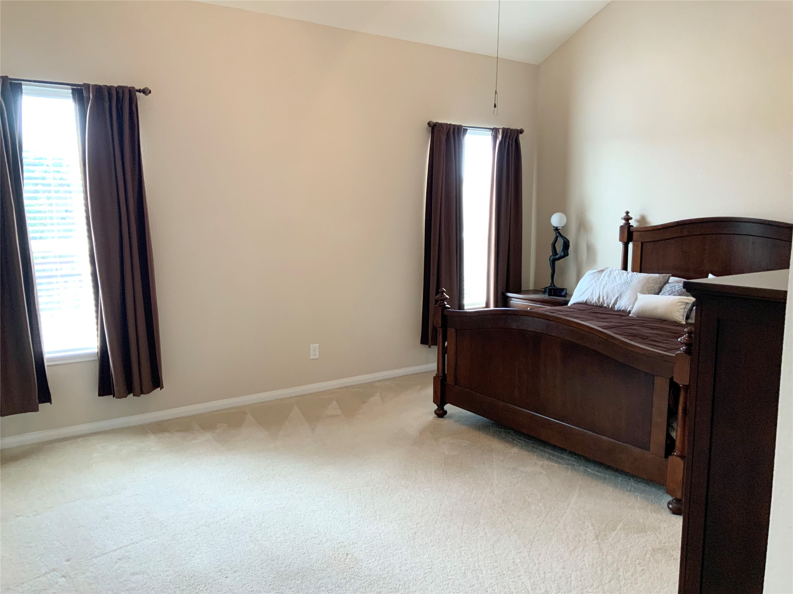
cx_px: 396
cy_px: 297
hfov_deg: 61.7
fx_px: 664
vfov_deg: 48.2
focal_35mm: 29
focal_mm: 3
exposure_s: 1/60
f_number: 1.8
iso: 125
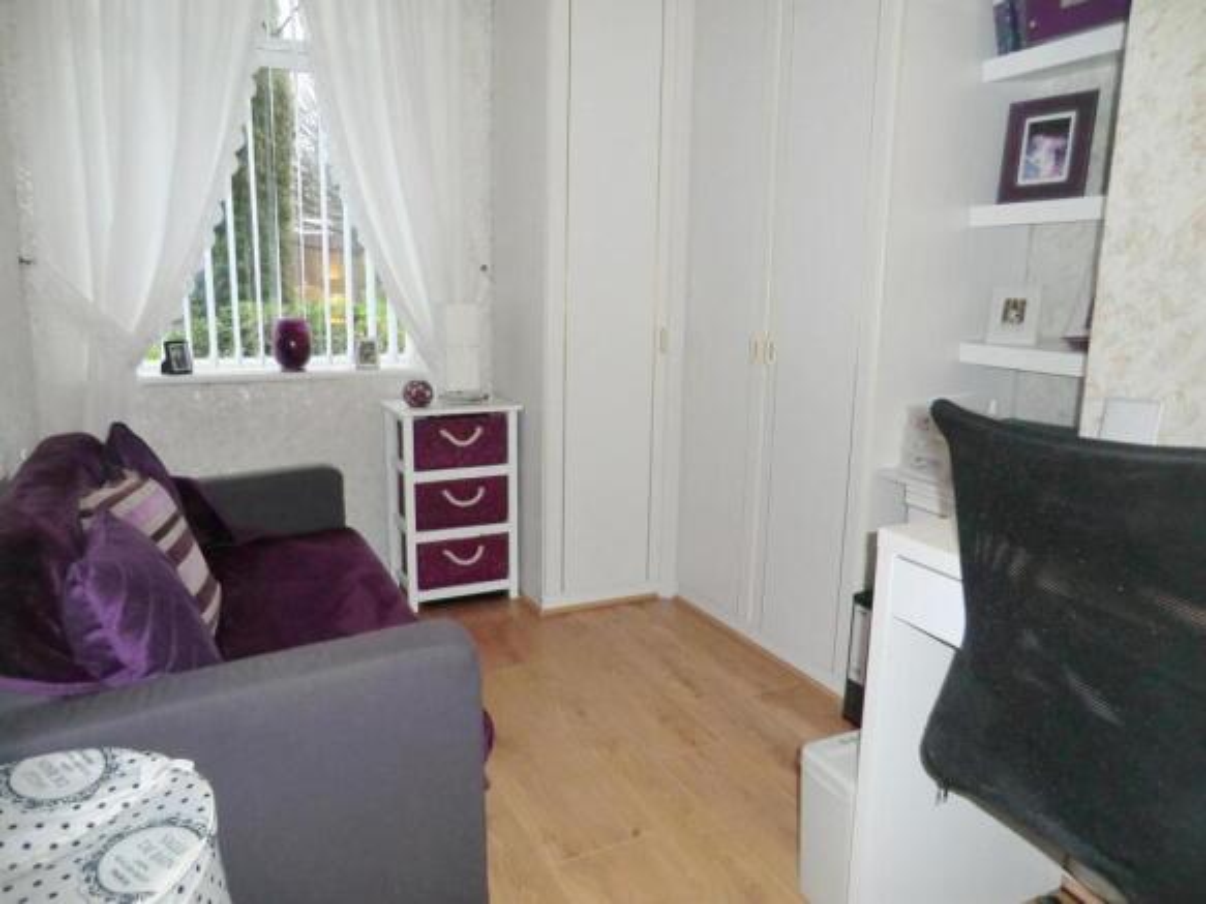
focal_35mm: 24
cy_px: 452
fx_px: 836
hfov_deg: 71.6
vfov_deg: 56.8
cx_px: 603
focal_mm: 4.3
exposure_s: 1/50
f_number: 3.2
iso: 400
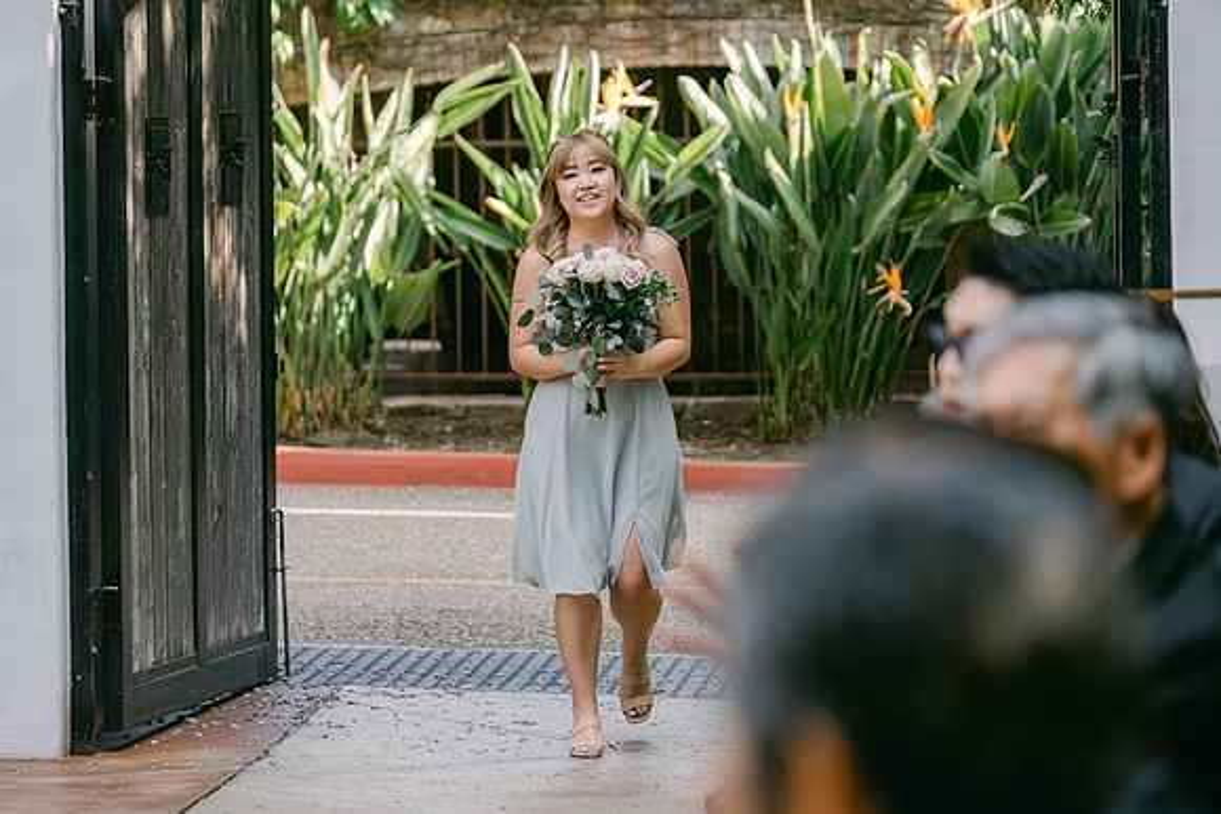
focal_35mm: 169
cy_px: 407
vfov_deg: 8.1
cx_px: 610
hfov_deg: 12.1
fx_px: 5746
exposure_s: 1/240
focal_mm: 110.6
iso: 320
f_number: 2.8
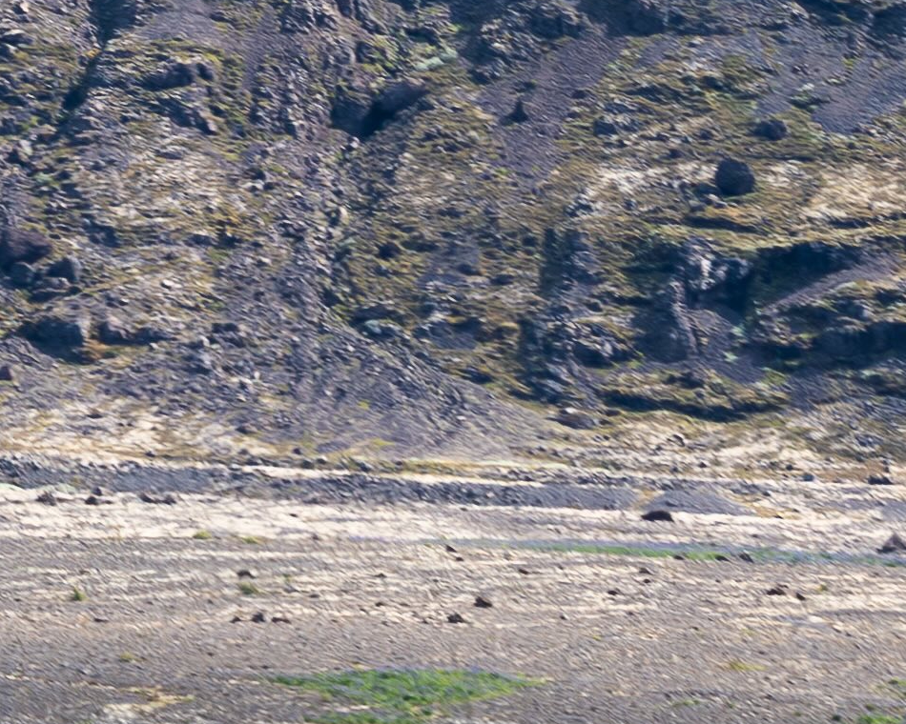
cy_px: -881
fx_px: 20781
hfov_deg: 2.5
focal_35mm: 775
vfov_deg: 2.0
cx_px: -1848
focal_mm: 95
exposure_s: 1/320
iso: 64
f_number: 9
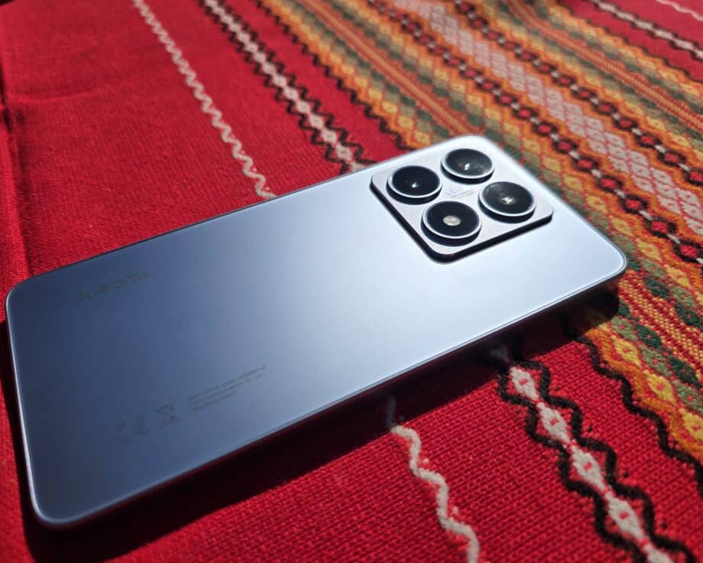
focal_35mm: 25
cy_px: 284
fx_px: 520
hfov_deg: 68.0
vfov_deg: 56.8
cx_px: 330
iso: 12
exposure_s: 1/4766
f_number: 1.7
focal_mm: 6.3
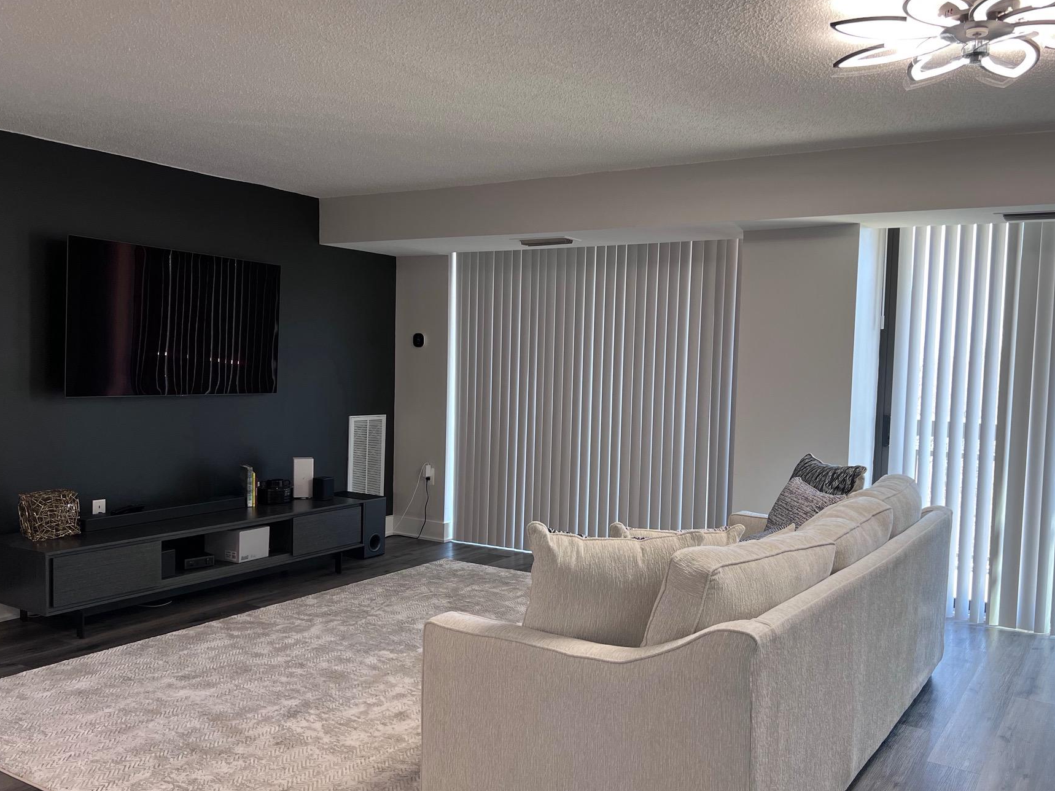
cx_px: 583
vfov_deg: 45.4
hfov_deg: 58.2
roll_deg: -1.5
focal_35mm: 31
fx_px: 945
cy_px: 407
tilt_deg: -4.1
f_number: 1.5
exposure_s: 1/121
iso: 100
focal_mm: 5.7
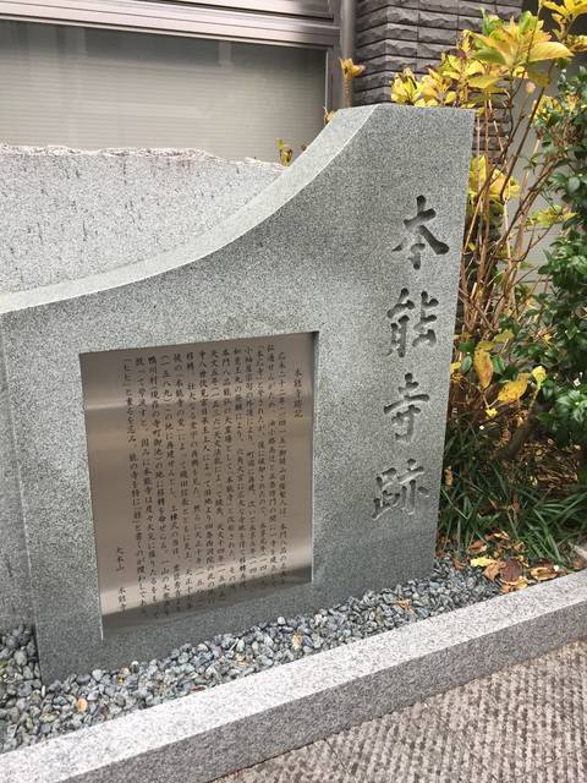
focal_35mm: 29
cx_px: 294
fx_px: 656
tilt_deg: -16.4
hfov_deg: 48.2
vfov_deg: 61.7
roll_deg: -0.1
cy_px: 392
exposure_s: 1/40
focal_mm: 4.15
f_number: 2.2
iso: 32
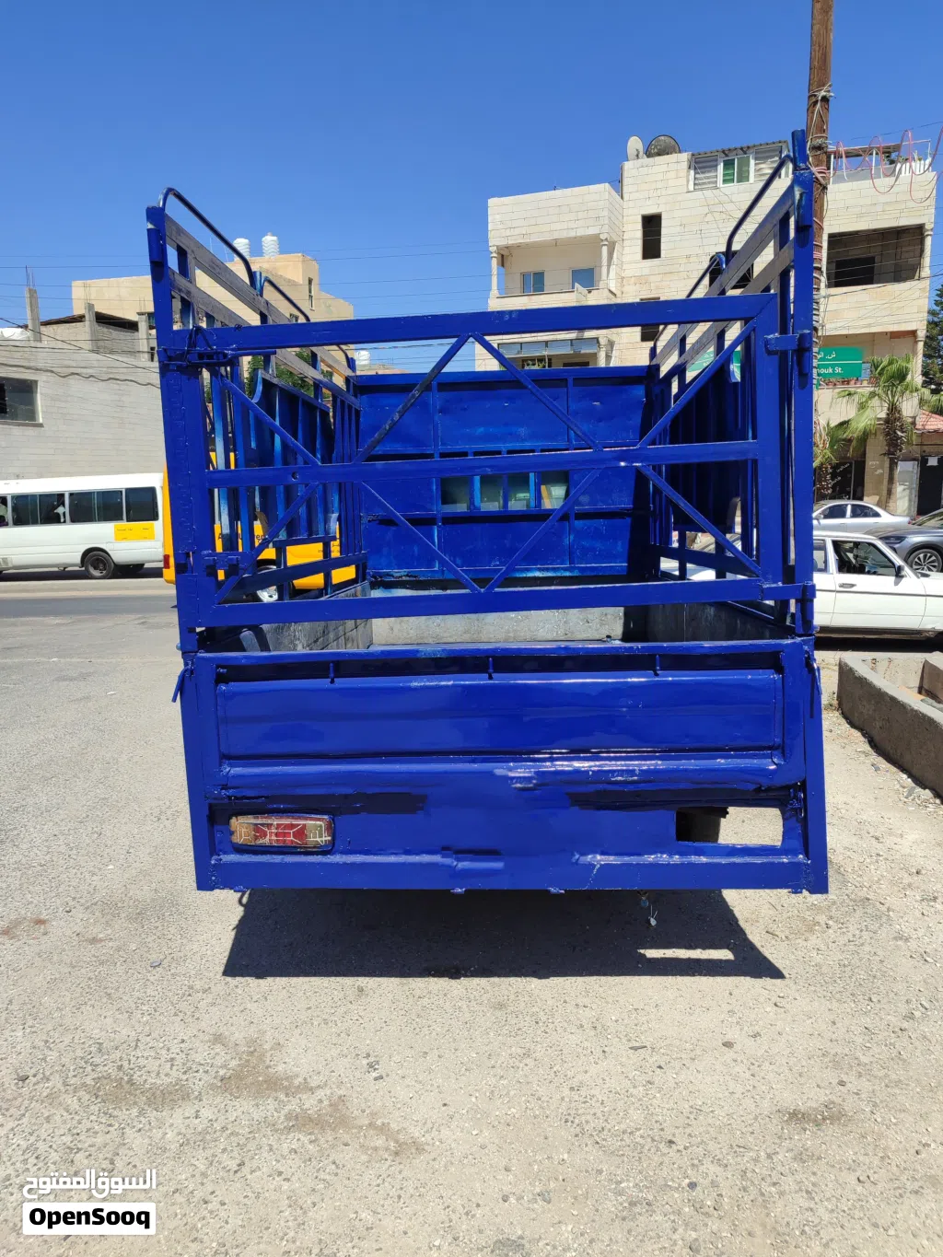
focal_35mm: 25
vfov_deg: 69.4
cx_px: 472
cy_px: 628
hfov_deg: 54.9
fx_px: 908
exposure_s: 1/1048
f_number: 1.89
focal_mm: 5.95
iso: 50
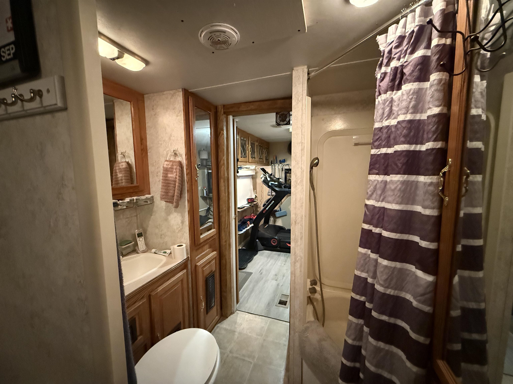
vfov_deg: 85.7
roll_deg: +0.1
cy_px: 192
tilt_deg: -6.5
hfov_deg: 102.1
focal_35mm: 14
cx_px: 256
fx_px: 207
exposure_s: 1/43
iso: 1250
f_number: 2.2
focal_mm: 2.22
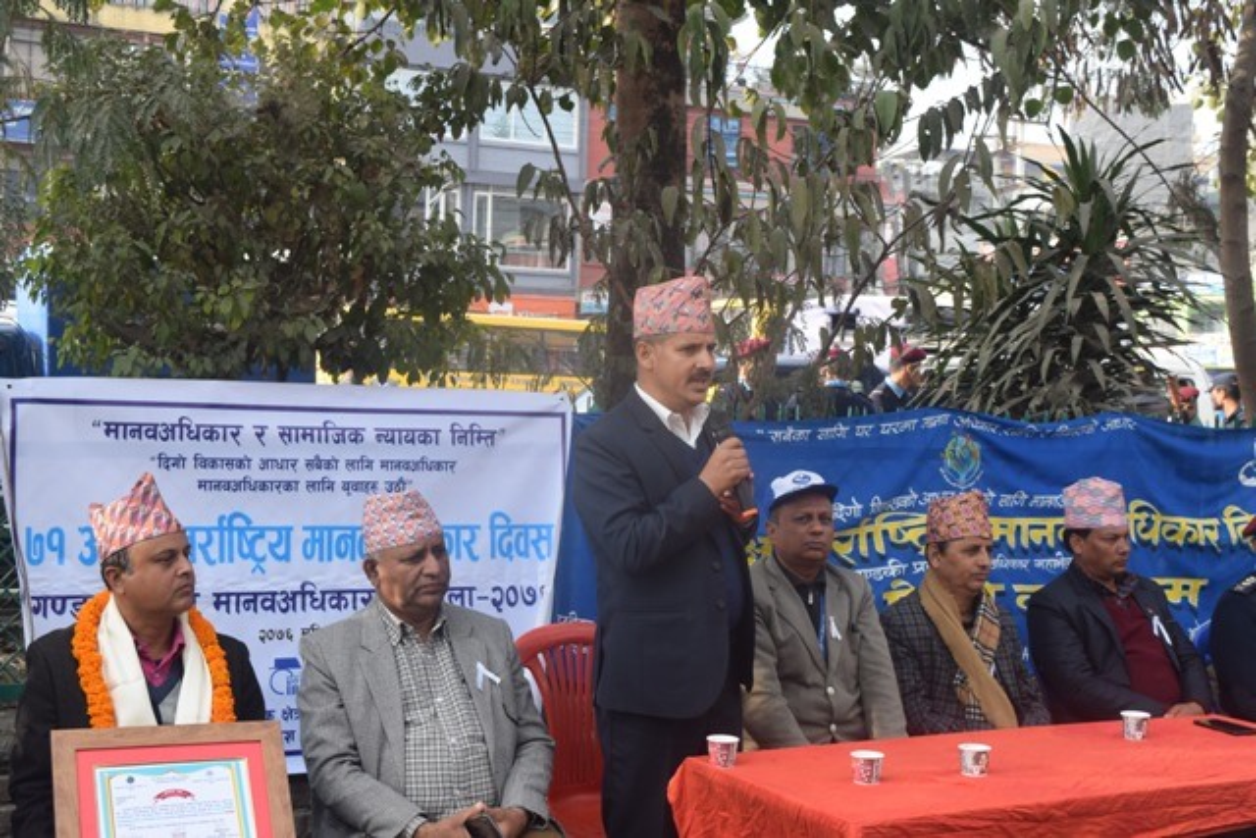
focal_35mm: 48
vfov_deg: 28.1
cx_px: 628
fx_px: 1675
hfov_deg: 41.1
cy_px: 419
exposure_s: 1/250
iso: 400
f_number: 8
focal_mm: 32
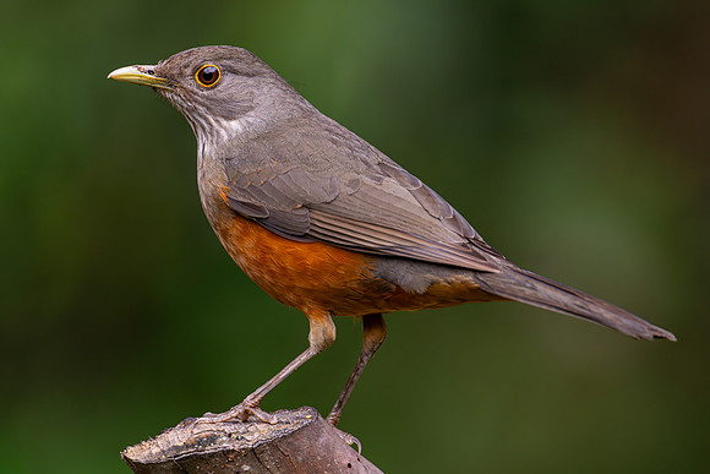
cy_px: 225
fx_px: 13275
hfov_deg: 3.1
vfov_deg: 2.0
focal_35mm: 673
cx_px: 283
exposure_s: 1/500
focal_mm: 560
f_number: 6.3
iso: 2200
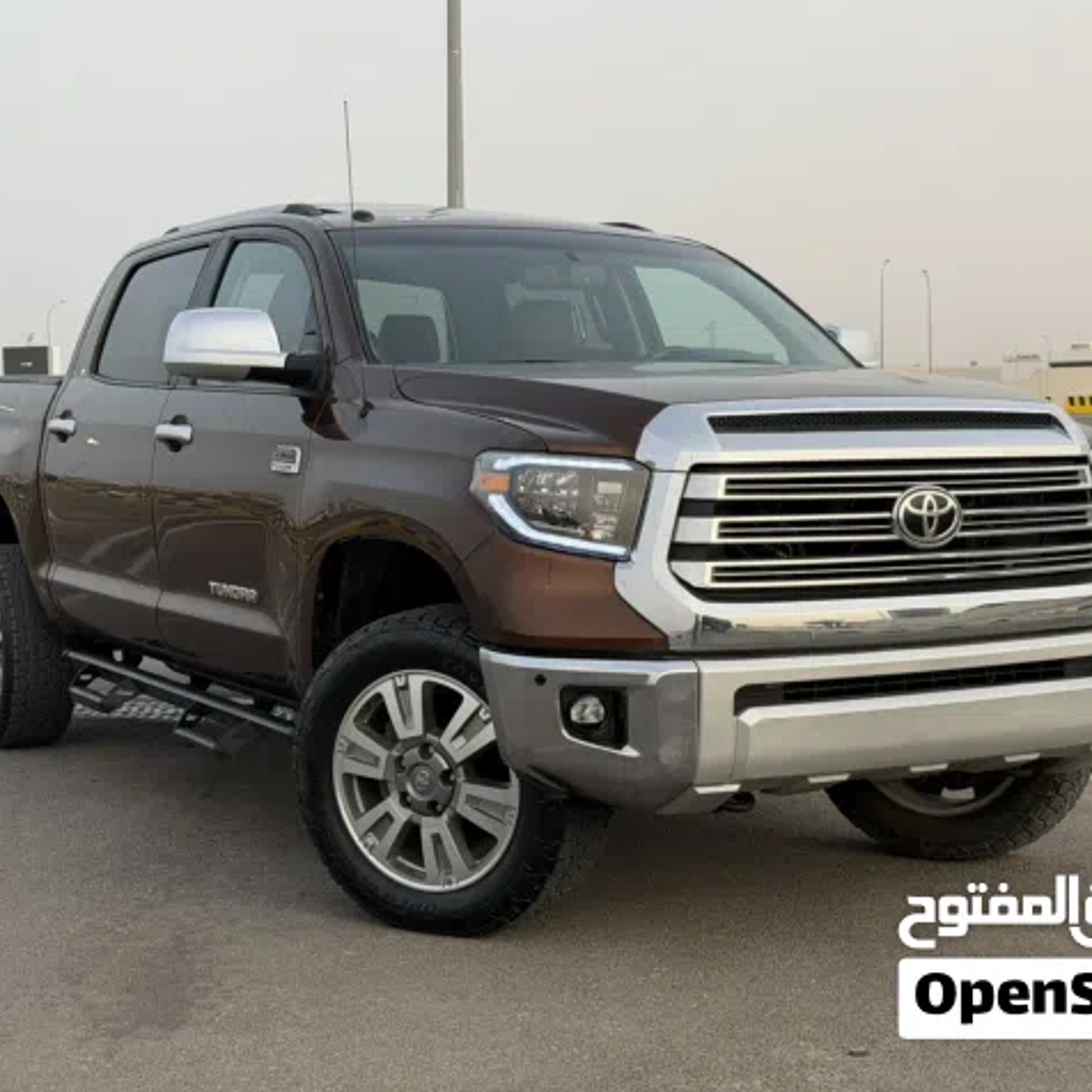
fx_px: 2034
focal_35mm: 57
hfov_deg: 30.0
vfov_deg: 30.0
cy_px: 544
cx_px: 553
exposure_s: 1/794
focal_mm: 6.76
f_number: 1.78
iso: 64
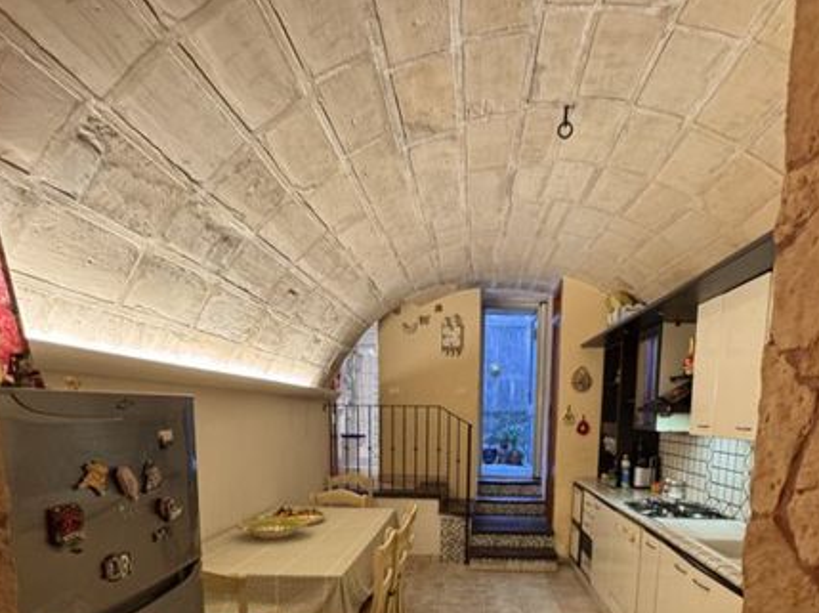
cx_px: 476
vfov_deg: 54.5
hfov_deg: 73.4
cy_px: 497
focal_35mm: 23
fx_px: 544
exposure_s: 1/50
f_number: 2.2
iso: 320
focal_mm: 2.22
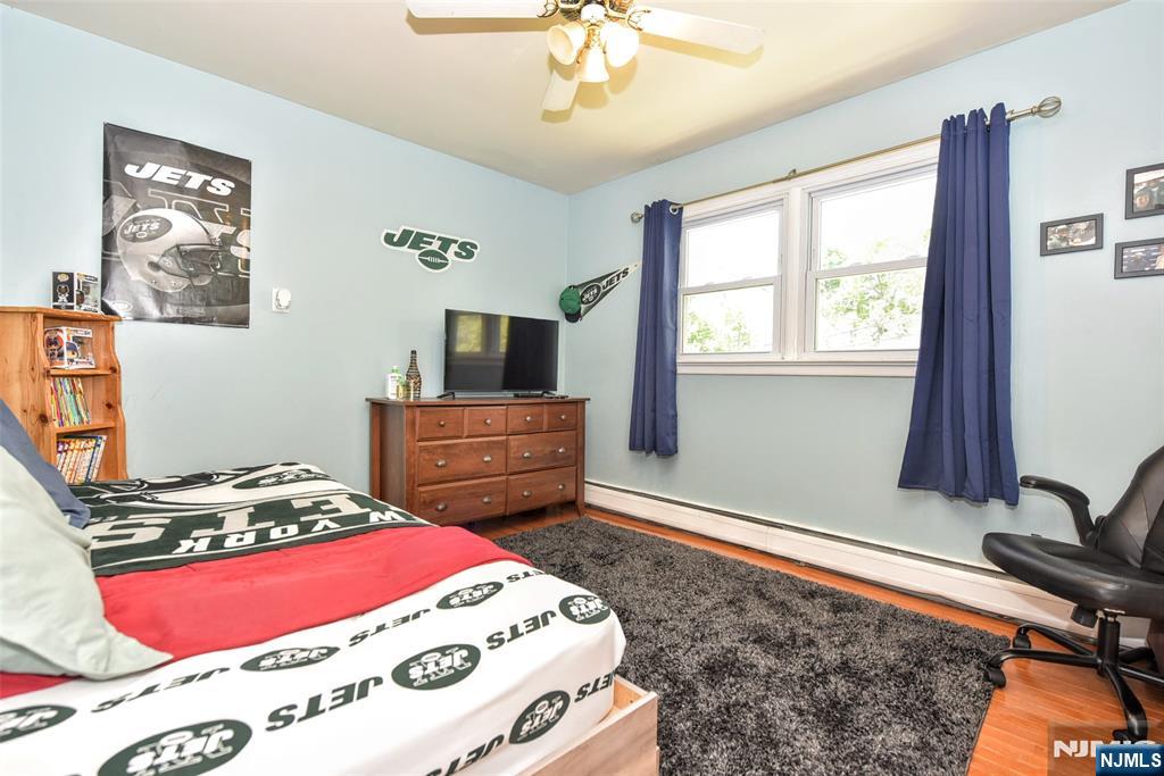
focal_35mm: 16
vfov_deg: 73.8
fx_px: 517
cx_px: 582
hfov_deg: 96.7
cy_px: 388
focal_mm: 16
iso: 800
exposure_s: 1/80
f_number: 4.5
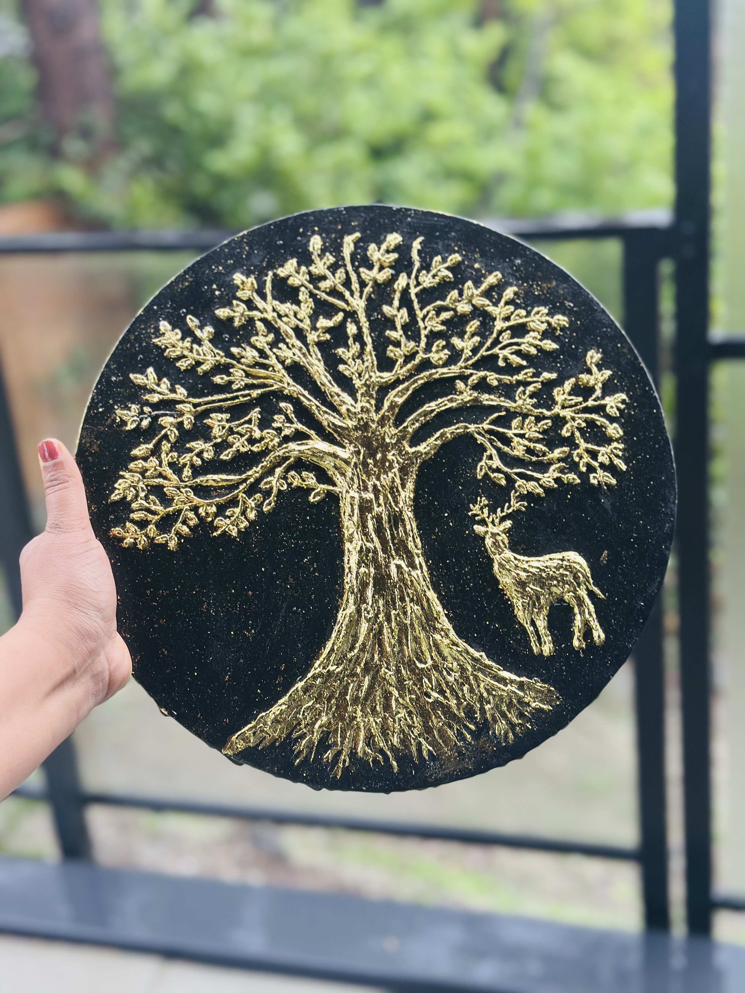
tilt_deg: -19.1
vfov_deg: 39.7
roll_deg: +4.9
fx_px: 1377
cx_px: 372
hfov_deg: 30.3
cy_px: 496
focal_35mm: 48
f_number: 1.78
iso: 125
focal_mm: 6.86
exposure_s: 1/75
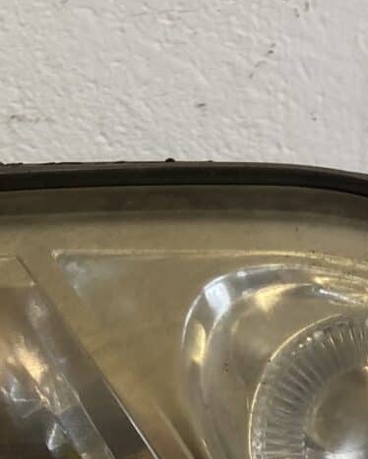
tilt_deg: -38.9
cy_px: 807
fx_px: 1891
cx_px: 394
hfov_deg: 11.0
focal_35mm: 139
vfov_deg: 12.7
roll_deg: -1.5
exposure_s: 1/100
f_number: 1.8
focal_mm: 4.25
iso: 80
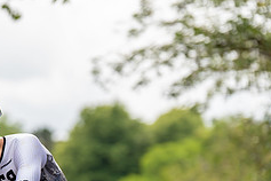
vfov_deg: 4.4
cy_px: 138
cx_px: -31
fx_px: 2356
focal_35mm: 313
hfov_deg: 6.6
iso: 400
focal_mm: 128
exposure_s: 1/1000
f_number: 3.2
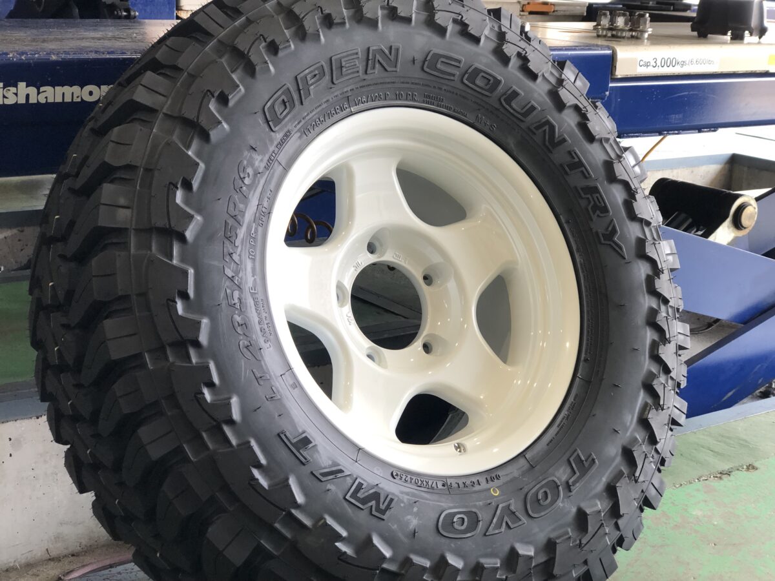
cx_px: 388
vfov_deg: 25.7
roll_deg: -3.7
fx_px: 1276
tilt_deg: -16.4
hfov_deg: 33.8
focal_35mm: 57
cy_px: 290
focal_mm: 6.6
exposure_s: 1/30
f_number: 2.8
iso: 32
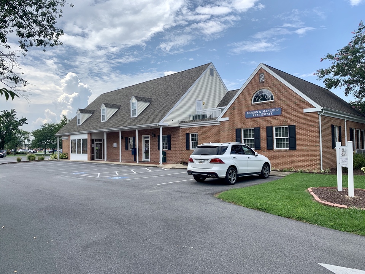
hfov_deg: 67.3
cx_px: 182
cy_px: 137
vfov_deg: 53.1
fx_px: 274
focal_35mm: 26
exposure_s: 1/1282
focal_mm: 4.25
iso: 25
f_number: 1.8
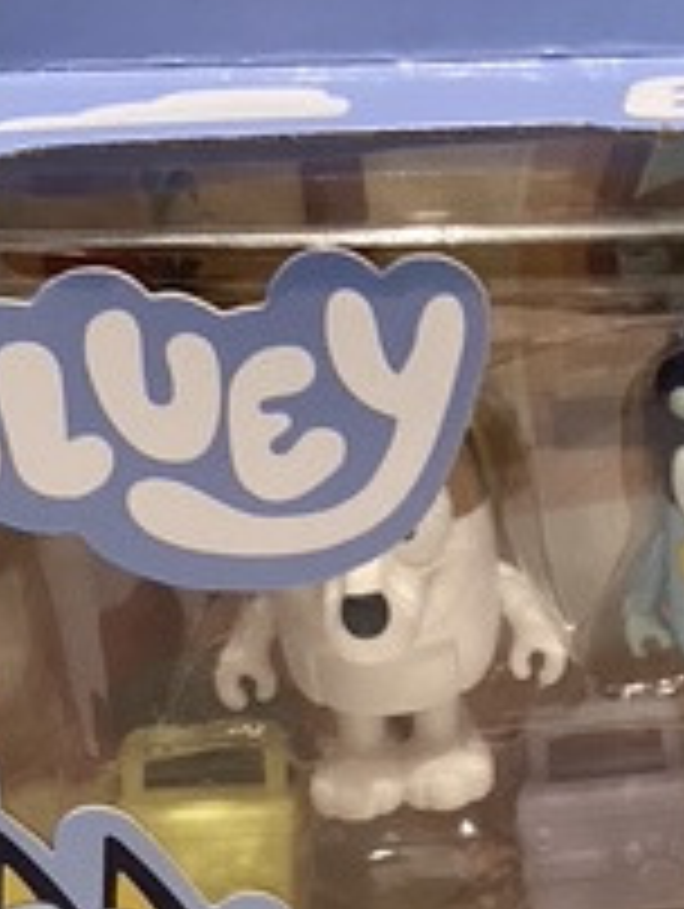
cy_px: 302
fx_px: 2576
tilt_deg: -23.8
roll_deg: +1.3
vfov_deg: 19.9
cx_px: 1022
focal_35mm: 98
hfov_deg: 14.2
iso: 160
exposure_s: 1/60
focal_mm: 3.3
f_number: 2.4
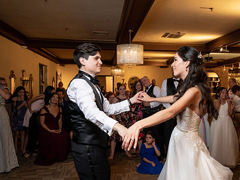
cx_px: 152
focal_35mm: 34
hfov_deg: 53.3
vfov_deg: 41.8
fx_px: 236
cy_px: 93
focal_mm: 27
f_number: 5.6
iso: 2000
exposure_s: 1/200
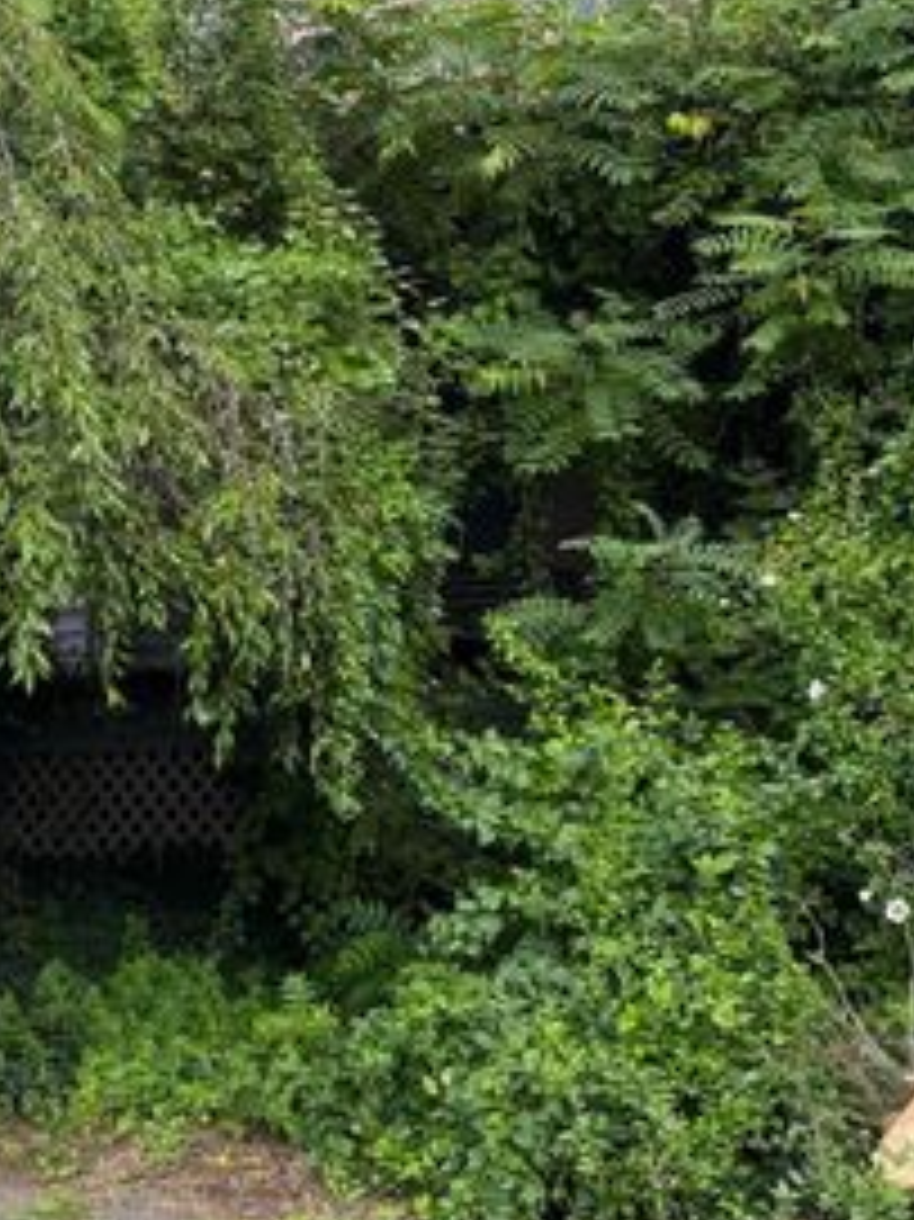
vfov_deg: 32.4
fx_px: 2079
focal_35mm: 59
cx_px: 351
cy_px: 385
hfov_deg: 24.7
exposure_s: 1/1770
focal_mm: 6.76
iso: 100
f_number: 1.78
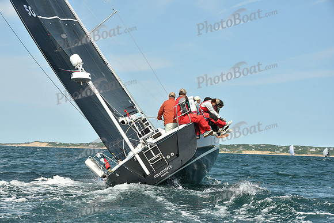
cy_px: 112
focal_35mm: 82
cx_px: 167
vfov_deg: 16.7
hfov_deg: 24.8
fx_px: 761
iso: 320
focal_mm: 82
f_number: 8
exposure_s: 1/1600
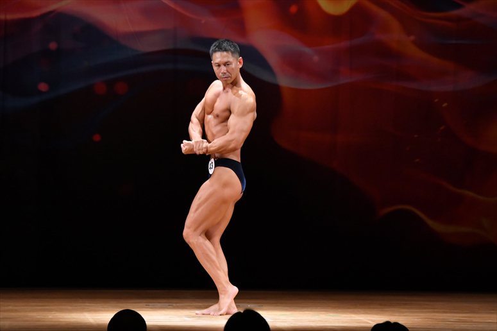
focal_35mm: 240
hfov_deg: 8.6
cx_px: 248
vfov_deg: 5.7
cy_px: 166
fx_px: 3312
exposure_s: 1/400
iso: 4000
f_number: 5.6
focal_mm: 160
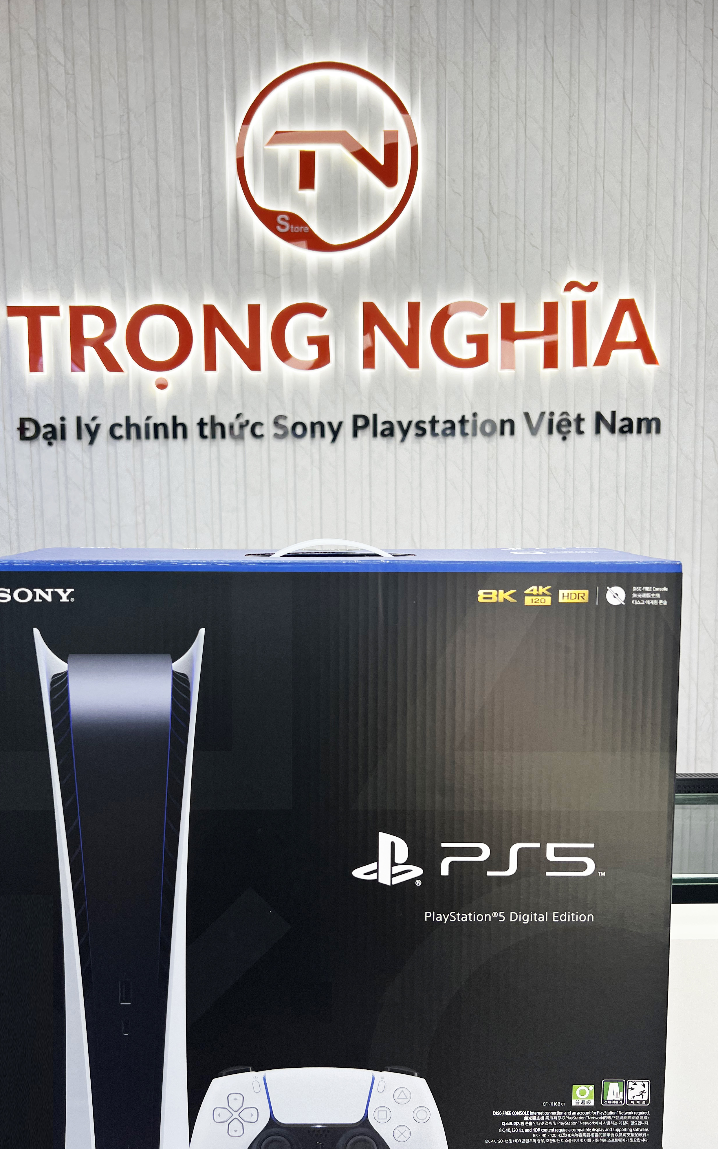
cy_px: 580
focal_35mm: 28
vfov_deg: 66.5
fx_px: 877
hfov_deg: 44.5
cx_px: 328
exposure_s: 1/199
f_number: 1.5
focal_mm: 5.7
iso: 40
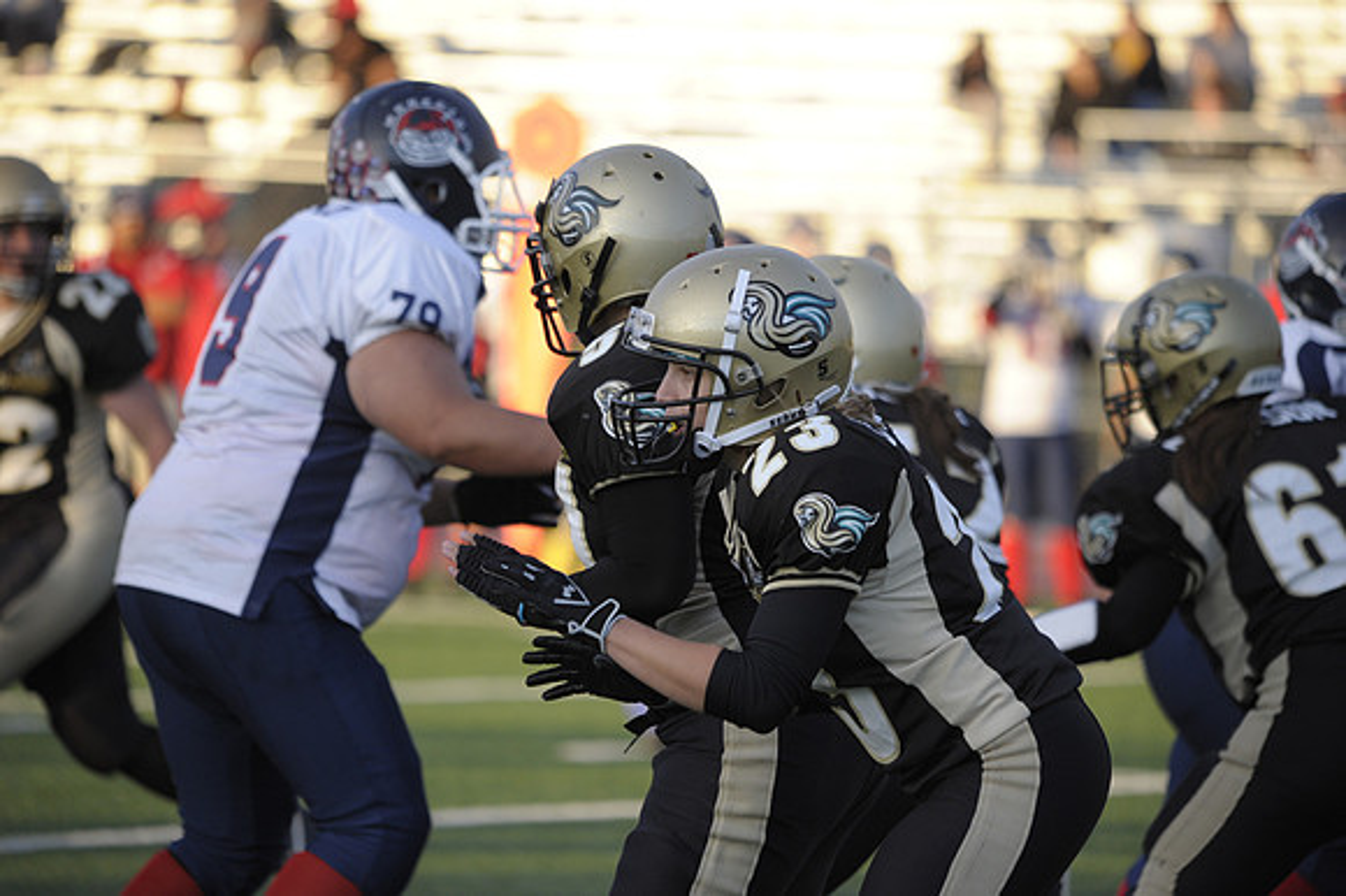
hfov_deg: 5.4
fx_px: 14199
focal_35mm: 380
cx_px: 673
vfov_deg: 3.6
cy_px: 448
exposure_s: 1/1000
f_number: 6.3
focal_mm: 380
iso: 1800
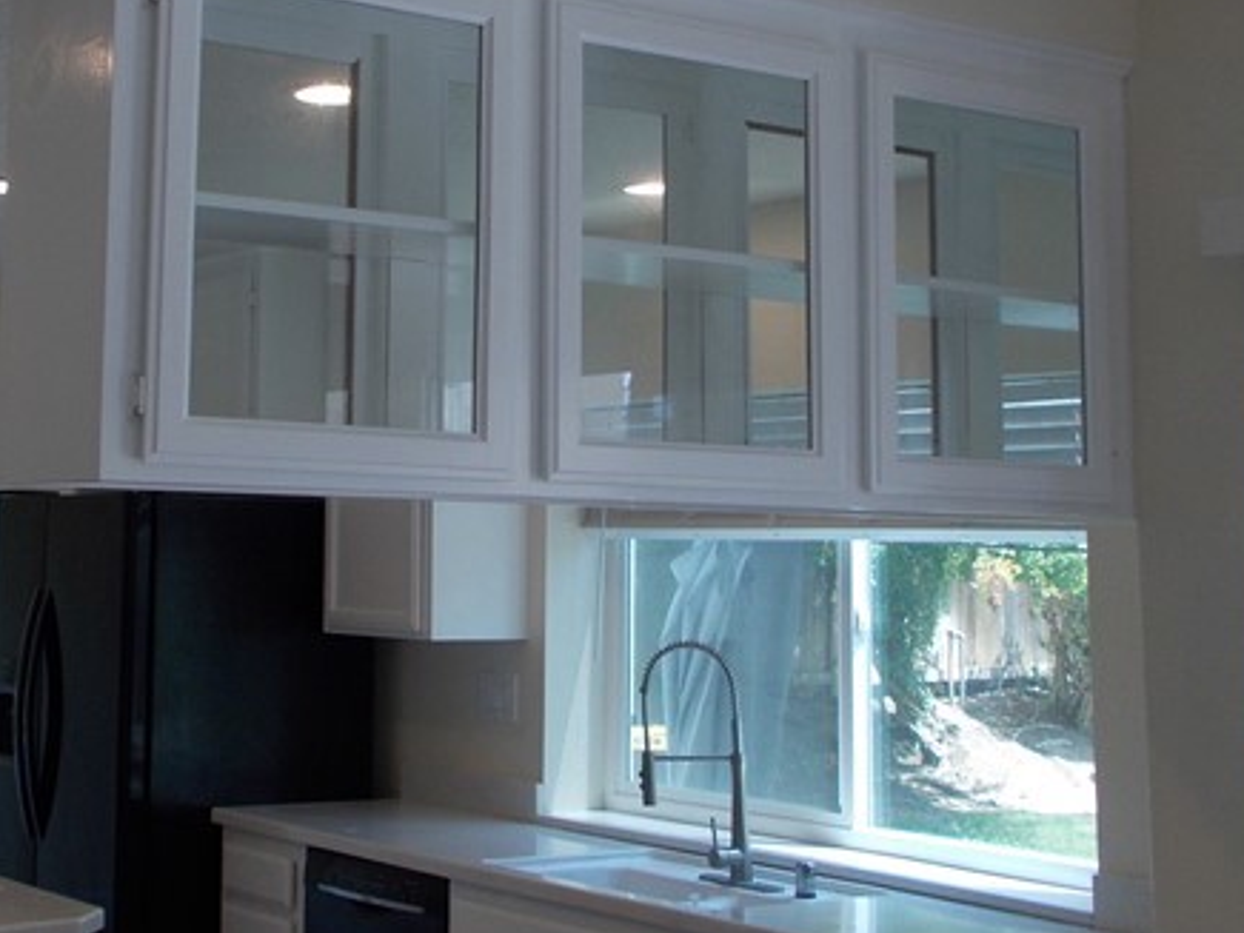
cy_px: 240
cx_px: 357
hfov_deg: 31.3
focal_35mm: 61
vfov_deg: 23.8
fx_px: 2192
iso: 80
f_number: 3.2
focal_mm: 4.6
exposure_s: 1/100
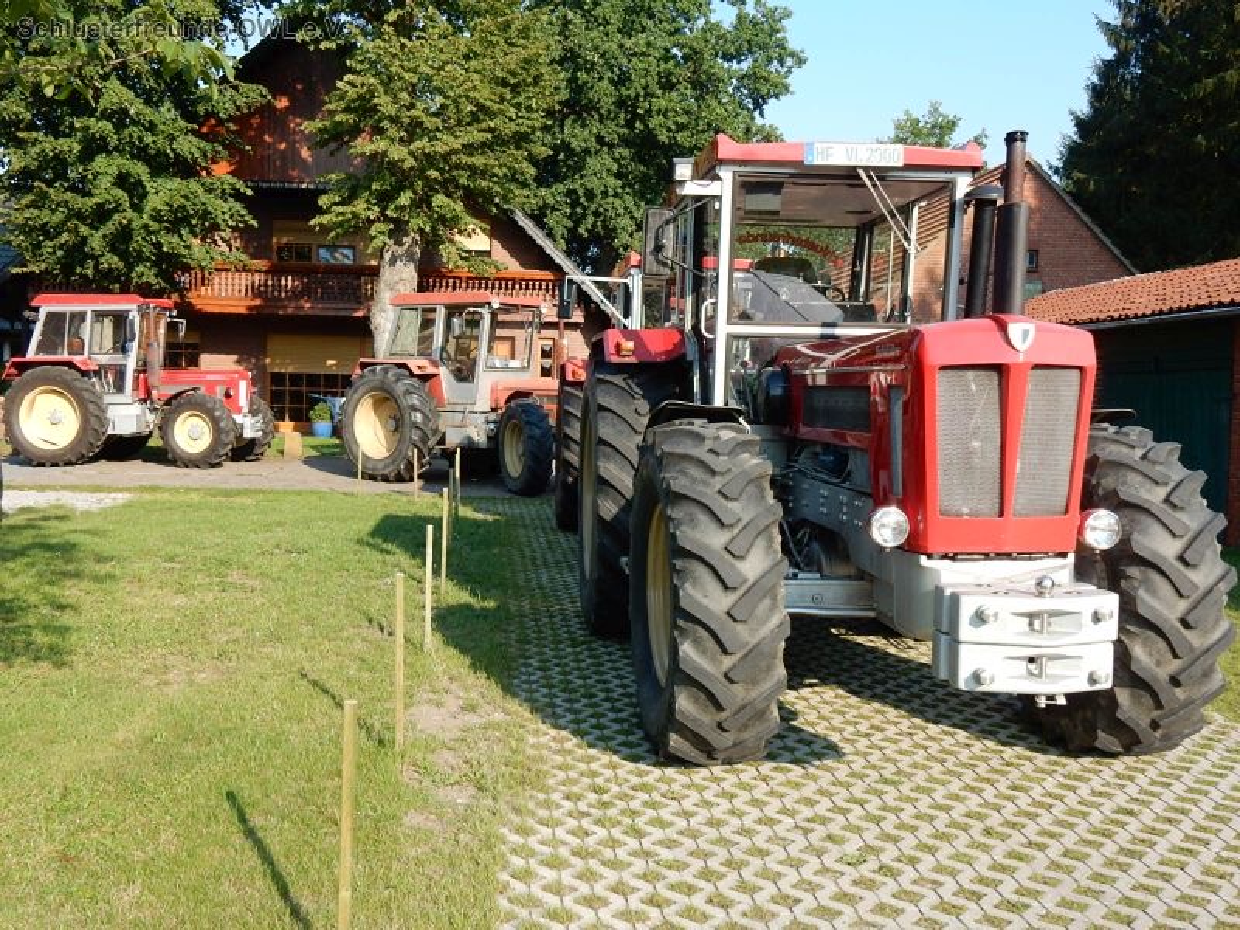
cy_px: 465
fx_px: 1290
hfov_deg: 51.4
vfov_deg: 39.7
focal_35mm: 36
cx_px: 620
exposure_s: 1/400
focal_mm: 6.4
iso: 125
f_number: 4
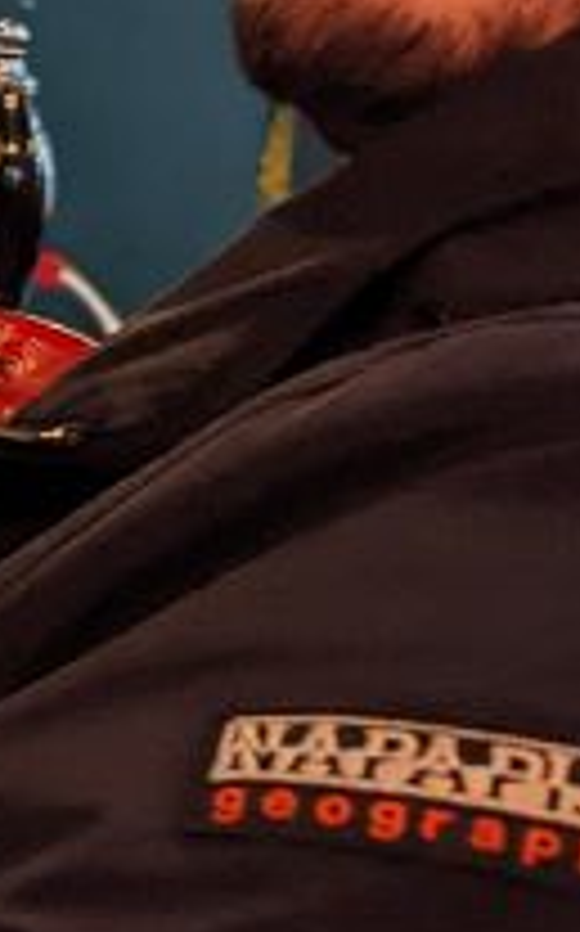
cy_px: 266
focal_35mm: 131
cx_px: -1385
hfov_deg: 8.0
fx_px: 3320
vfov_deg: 15.9
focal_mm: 6.81
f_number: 1.85
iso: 682
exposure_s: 1/100
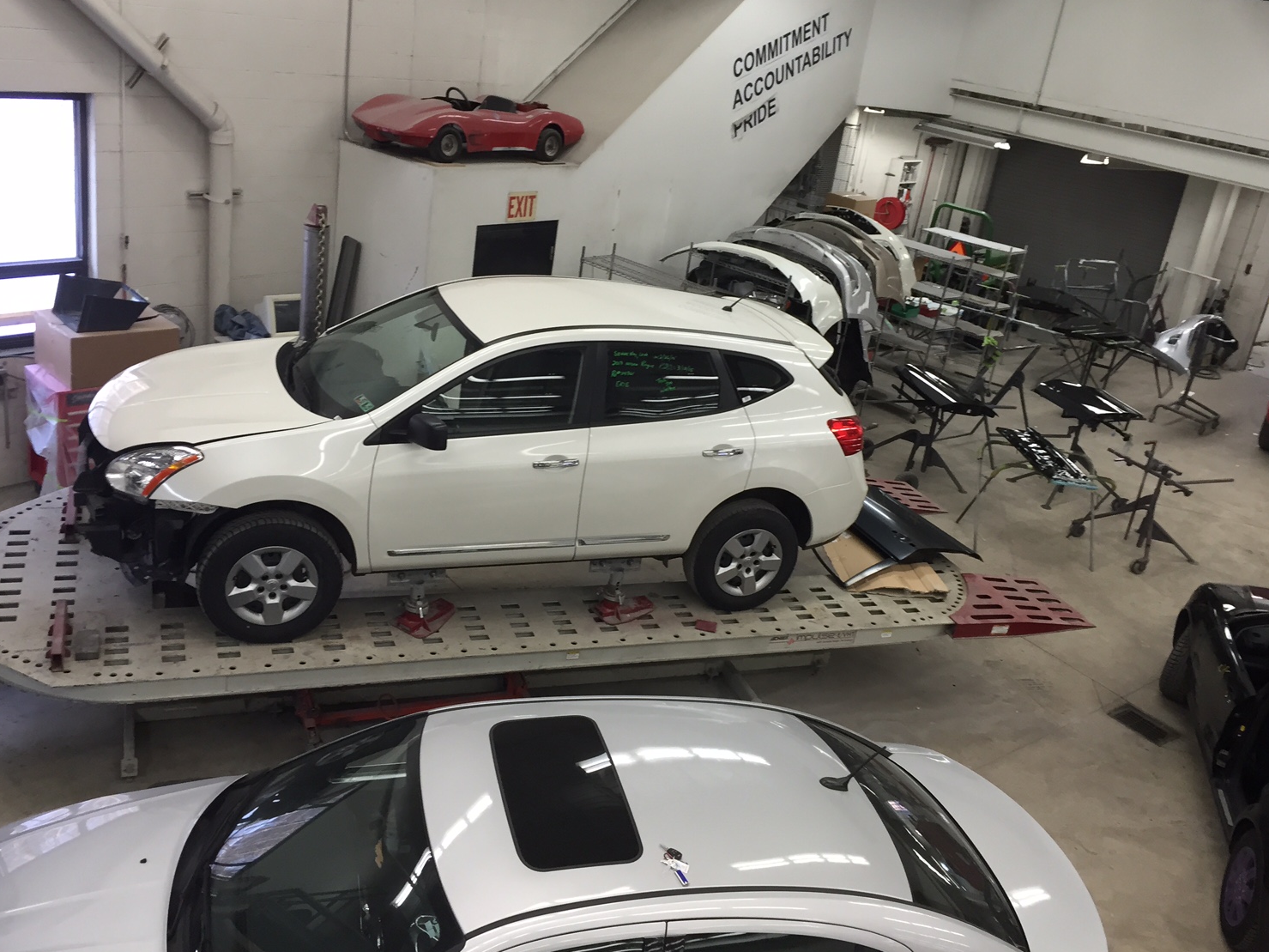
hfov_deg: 56.8
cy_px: 436
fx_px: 1173
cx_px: 634
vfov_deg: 44.1
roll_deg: -8.5
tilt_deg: -21.7
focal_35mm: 32
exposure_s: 1/30
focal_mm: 4.15
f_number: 2.2
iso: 64
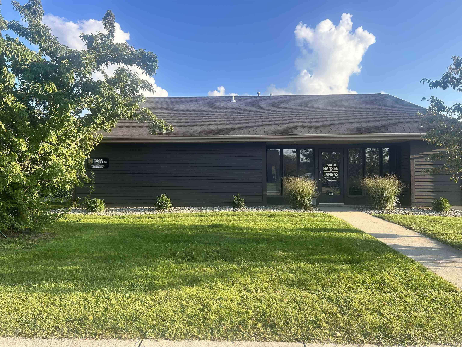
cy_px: 174
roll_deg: -1.0
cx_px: 231
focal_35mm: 26
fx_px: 347
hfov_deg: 67.3
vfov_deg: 53.1
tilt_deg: +0.8
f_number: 1.5
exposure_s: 1/1209
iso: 50
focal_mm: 5.7
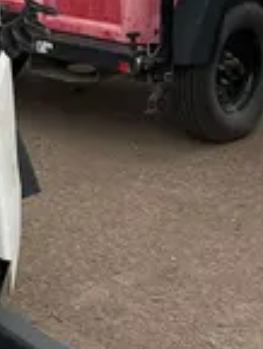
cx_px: -174
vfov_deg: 14.6
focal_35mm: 131
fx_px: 1325
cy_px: -47
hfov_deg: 10.8
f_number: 1.6
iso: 50
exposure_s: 1/404
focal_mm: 5.1
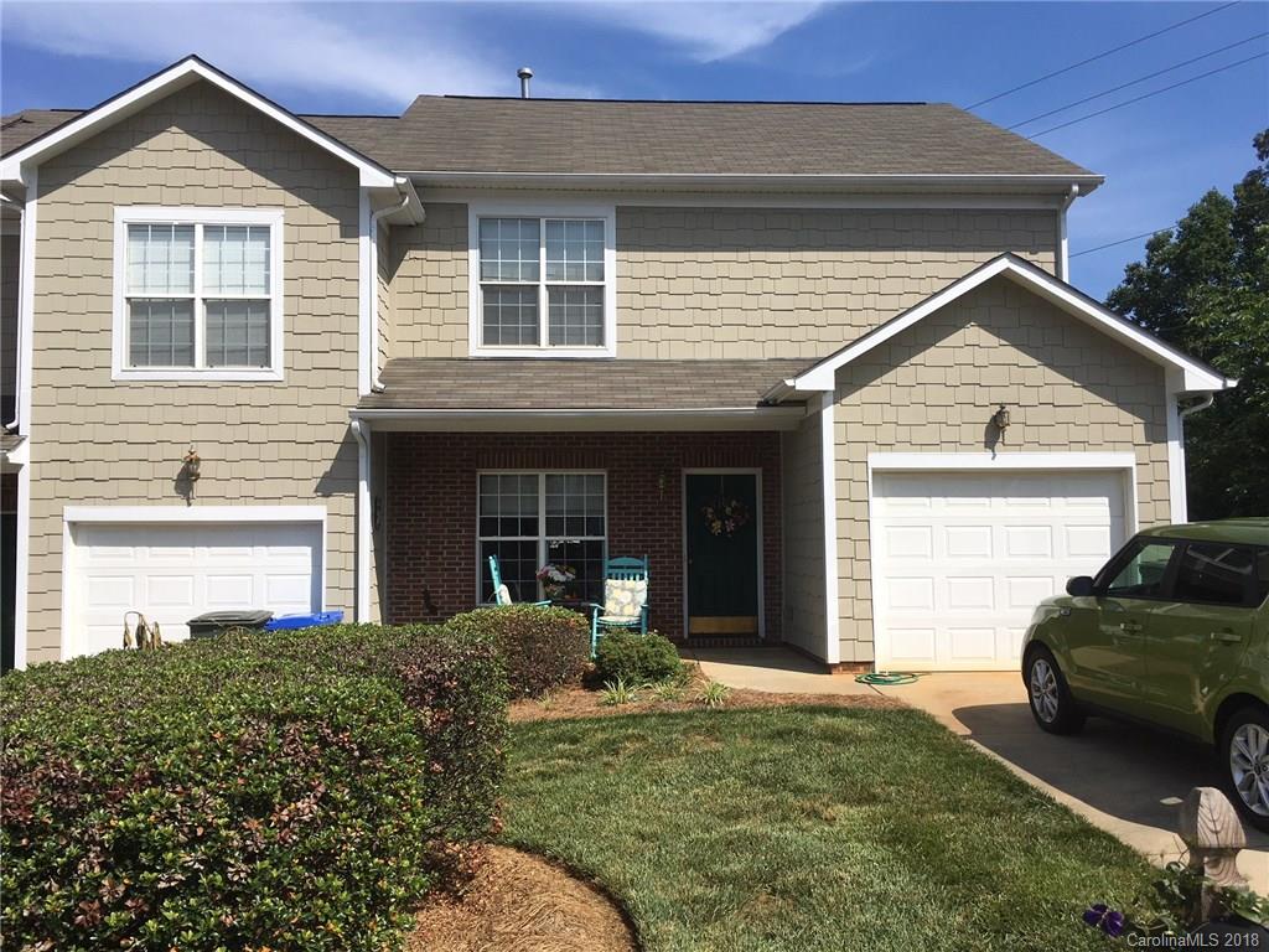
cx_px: 634
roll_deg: +2.2
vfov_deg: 48.2
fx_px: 1063
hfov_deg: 61.7
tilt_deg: +4.6
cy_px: 476
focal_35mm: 29
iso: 25
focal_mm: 4.15
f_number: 2.2
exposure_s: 1/2262
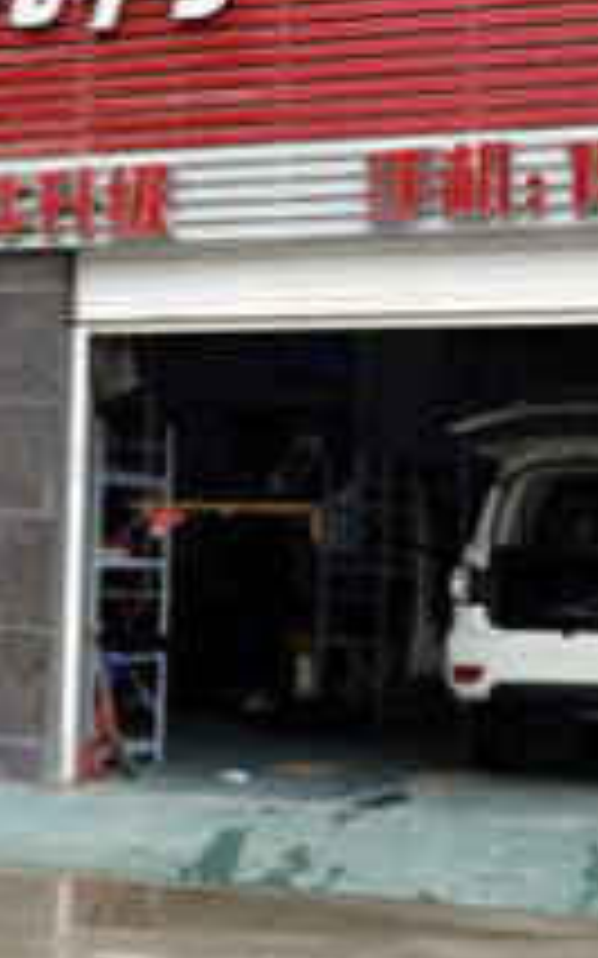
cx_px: -81
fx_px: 2322
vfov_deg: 23.3
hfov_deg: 14.3
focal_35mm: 89
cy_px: 454
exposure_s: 1/125
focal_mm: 18
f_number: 5.6
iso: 360
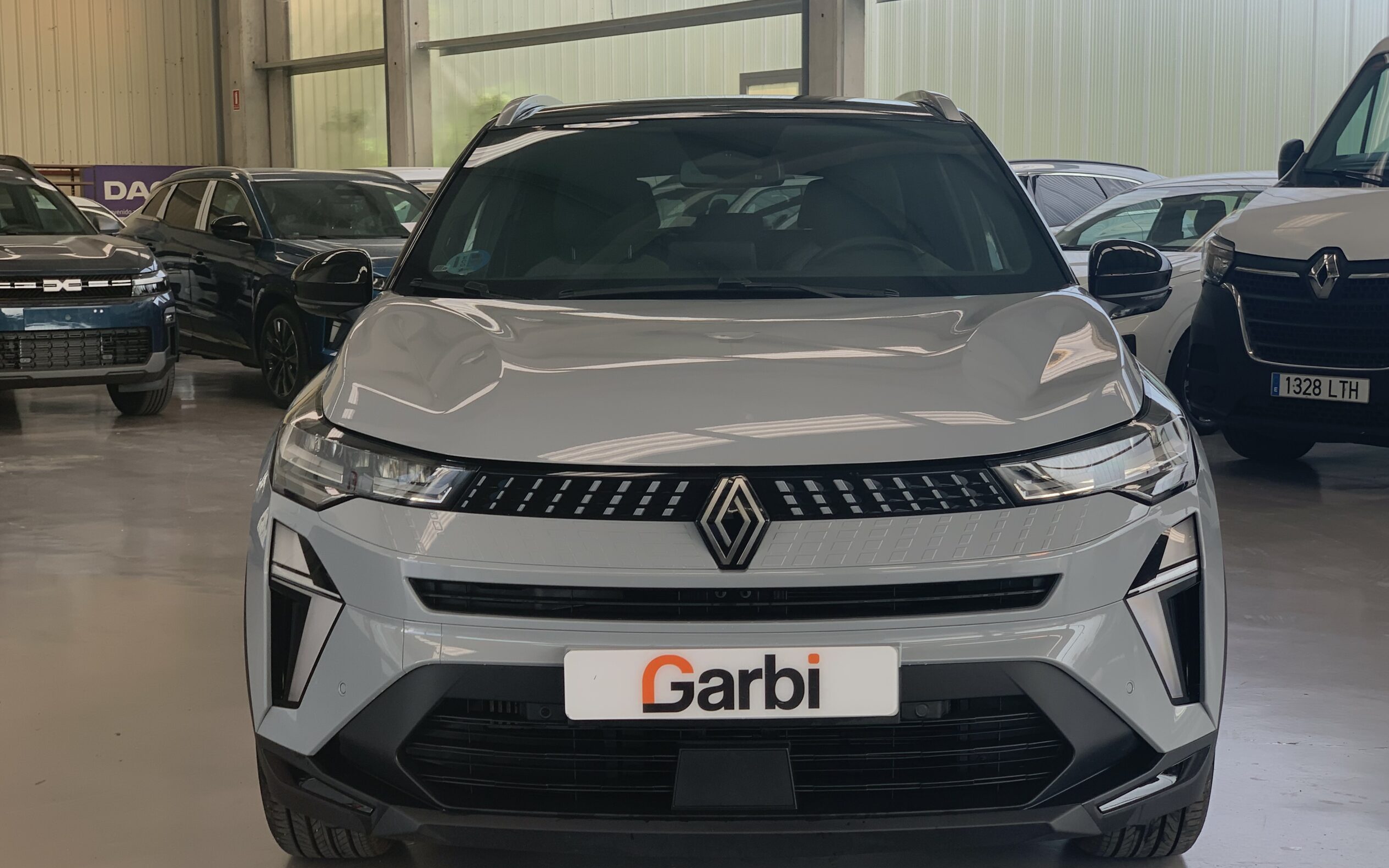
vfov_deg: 23.1
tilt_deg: -6.7
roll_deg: -0.9
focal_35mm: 56
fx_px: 2120
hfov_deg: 36.3
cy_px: 494
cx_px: 705
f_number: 2.4
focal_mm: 6
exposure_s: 1/76
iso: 16
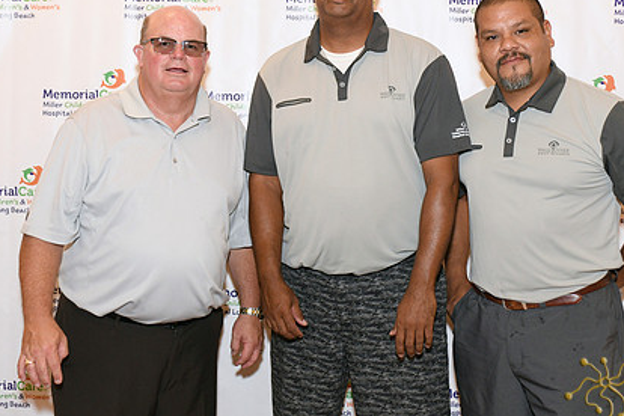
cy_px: 163
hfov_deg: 40.3
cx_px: 344
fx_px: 849
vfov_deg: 27.5
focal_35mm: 49
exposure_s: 1/125
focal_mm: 35
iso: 1250
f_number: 3.2
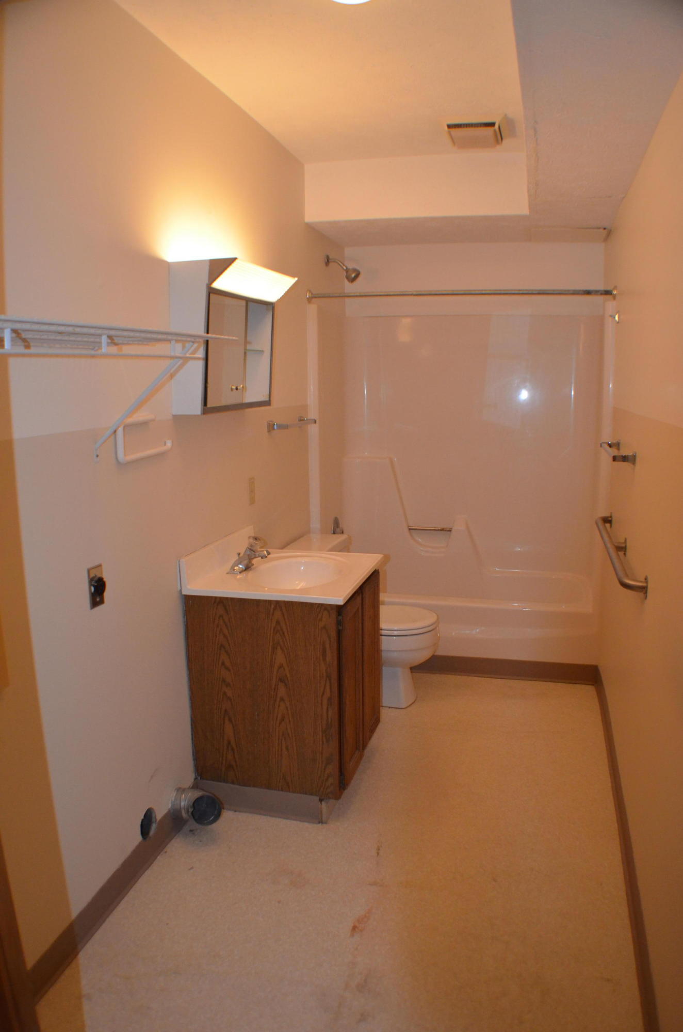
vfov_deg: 53.2
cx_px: 342
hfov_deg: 36.7
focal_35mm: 36
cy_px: 516
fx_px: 1029
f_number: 4
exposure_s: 1/60
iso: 1400
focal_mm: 24
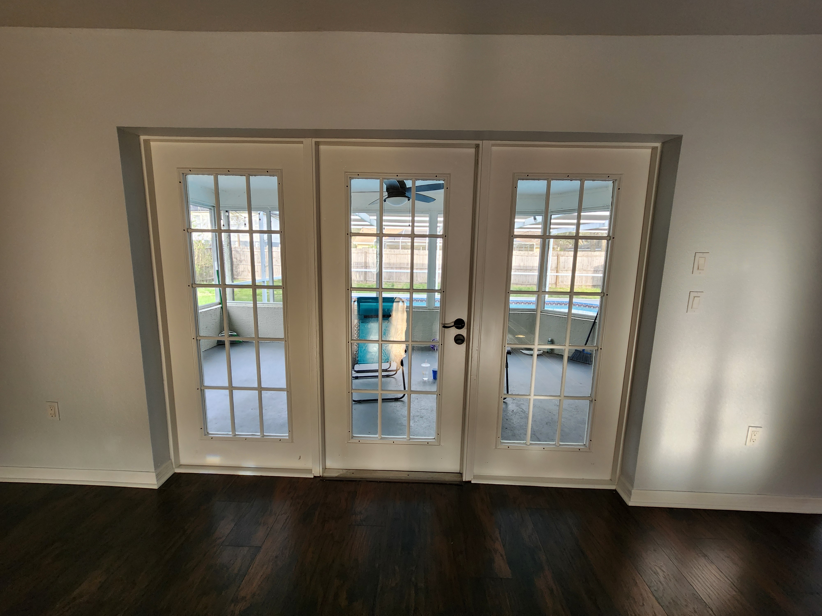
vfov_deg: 89.9
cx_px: 411
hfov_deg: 106.2
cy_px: 308
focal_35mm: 13
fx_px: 309
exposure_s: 1/60
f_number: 2.2
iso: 200
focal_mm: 2.2
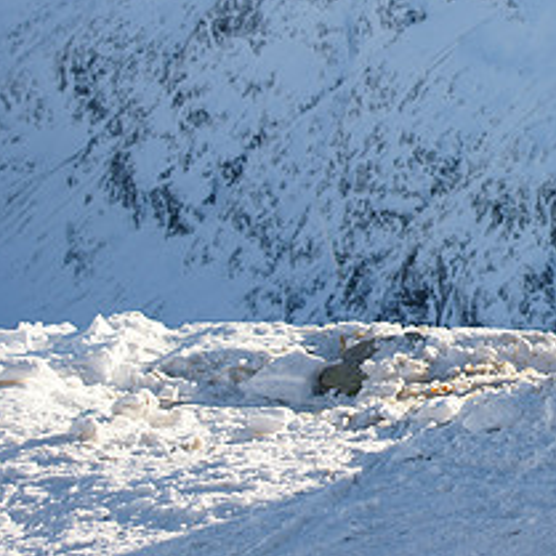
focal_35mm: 92
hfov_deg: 17.7
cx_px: 716
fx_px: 1672
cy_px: 113
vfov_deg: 18.7
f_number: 4
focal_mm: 26
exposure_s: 1/1000
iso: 200
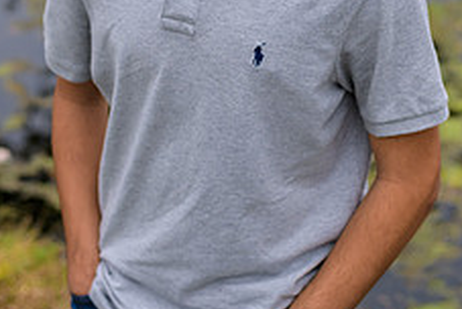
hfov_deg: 20.6
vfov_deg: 13.6
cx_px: 201
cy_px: -33
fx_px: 1272
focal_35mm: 99
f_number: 3.2
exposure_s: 1/400
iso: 200
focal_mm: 50
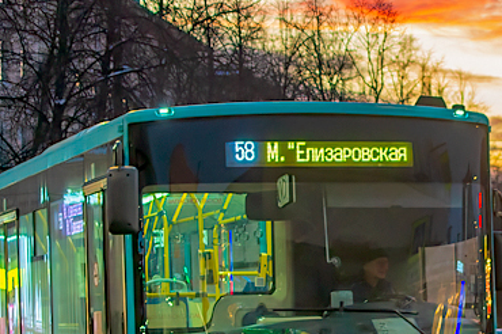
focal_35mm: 142
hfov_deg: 14.4
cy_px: 136
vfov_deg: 9.6
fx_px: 1978
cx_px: 355
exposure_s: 1/160
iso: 640
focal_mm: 35
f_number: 2.8
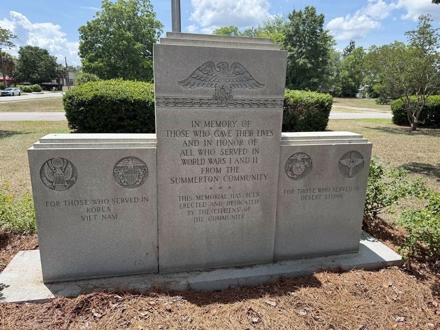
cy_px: 165
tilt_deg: -11.3
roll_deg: -0.5
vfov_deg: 56.8
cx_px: 220
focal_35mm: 24
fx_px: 305
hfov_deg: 71.6
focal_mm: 6.76
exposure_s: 1/3145
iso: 100
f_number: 1.78
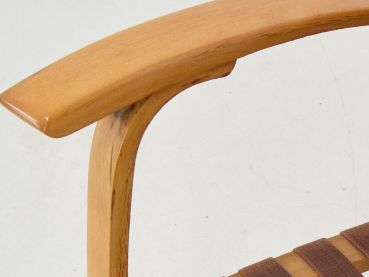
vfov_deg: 13.3
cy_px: 389
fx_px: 1130
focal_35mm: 106
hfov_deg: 17.6
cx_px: 447
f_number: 6.3
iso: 1600
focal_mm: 20
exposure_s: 1/160
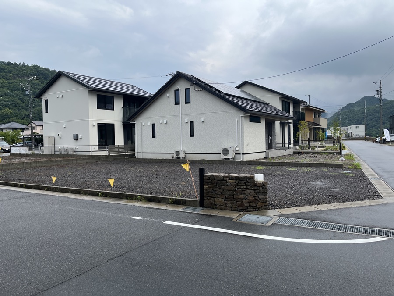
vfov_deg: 53.1
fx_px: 296
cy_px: 148
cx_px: 197
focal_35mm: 26
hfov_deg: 67.3
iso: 50
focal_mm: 5.1
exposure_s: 1/2967
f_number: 1.6
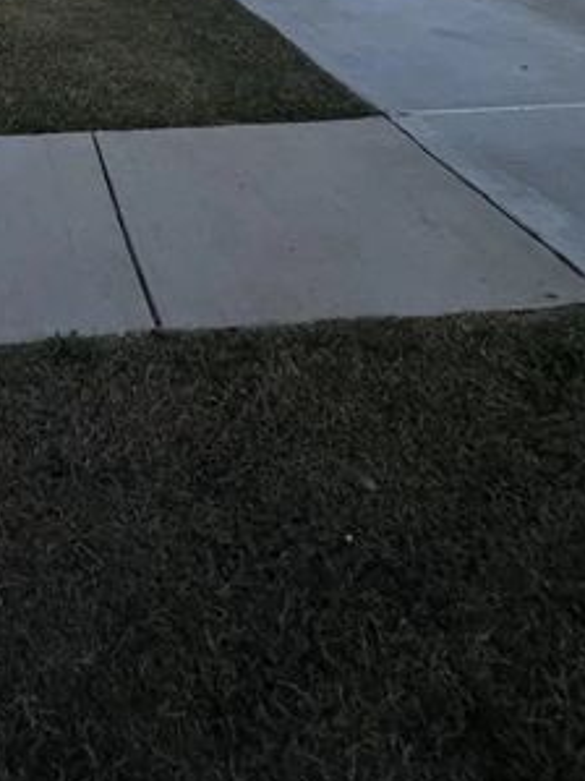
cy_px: -263
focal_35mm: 40
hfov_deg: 33.4
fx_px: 902
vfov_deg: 32.9
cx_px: 26
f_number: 2.2
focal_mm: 2.22
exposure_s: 1/60
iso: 800
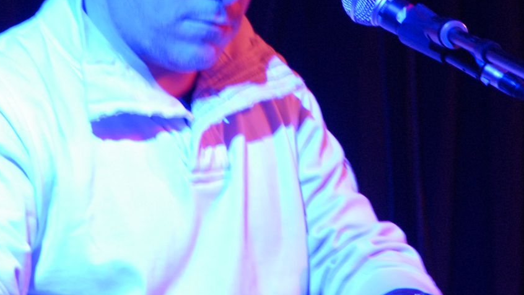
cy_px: -7
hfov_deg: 6.0
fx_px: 4961
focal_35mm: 357
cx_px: 219
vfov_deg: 3.4
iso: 800
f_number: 5.6
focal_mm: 120
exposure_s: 1/20
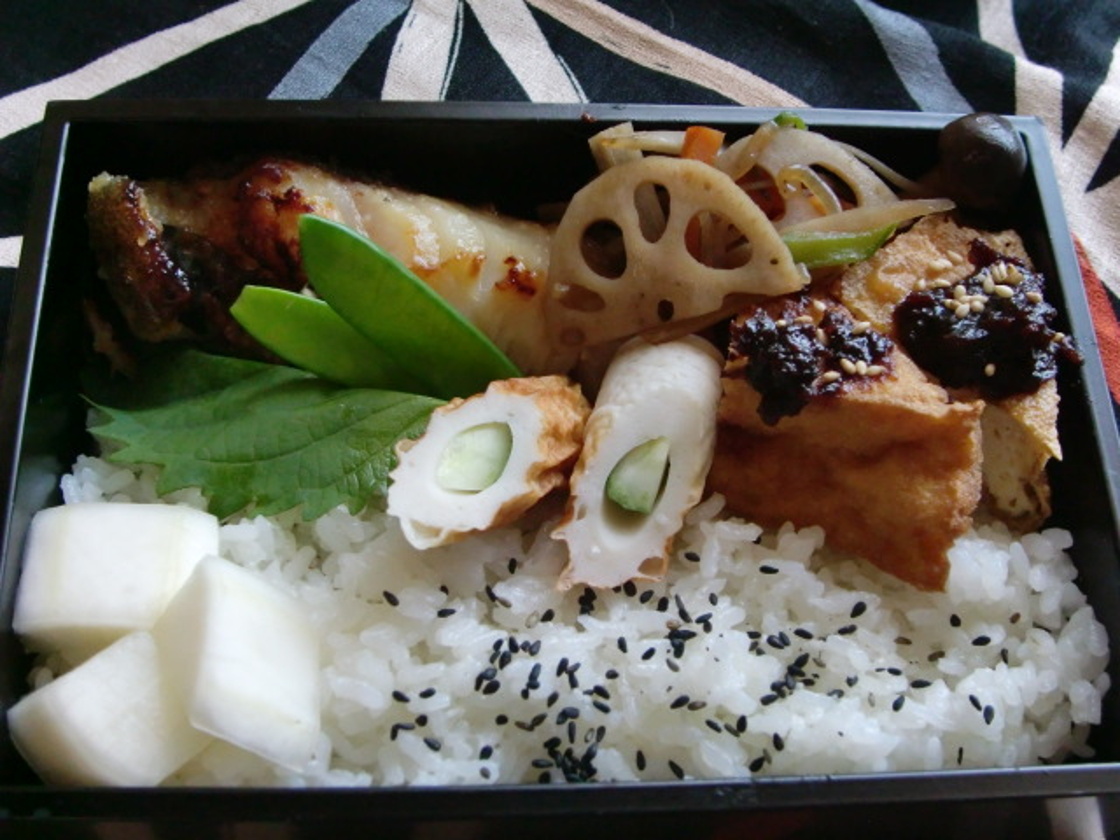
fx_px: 1488
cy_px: 420
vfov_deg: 31.5
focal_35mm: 46
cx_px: 560
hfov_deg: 41.2
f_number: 3.3
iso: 400
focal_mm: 8.2
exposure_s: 1/125
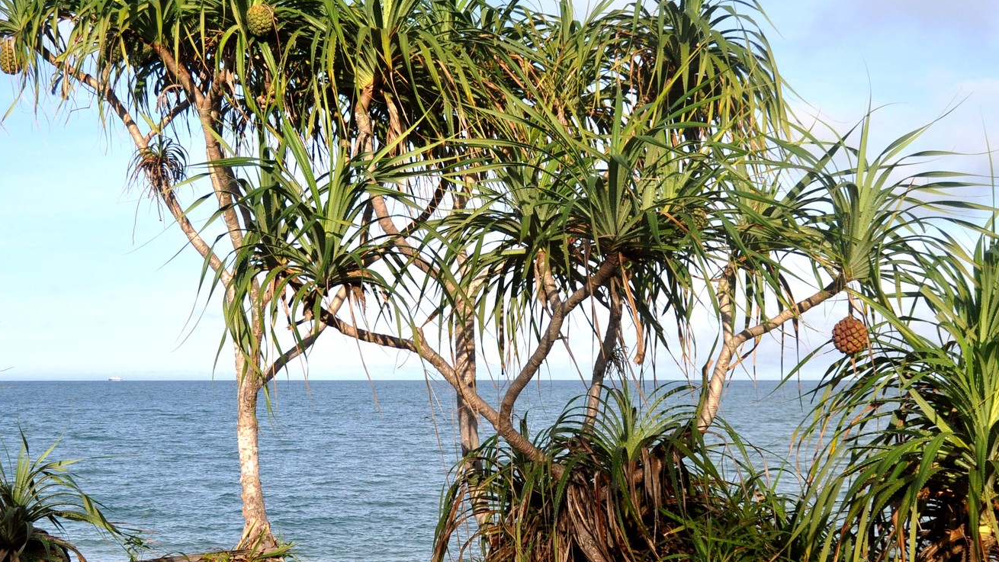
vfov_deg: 24.8
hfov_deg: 42.9
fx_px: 1267
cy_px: 409
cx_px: 440
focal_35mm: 48
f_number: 4
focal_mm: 19
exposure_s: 1/2500
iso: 320
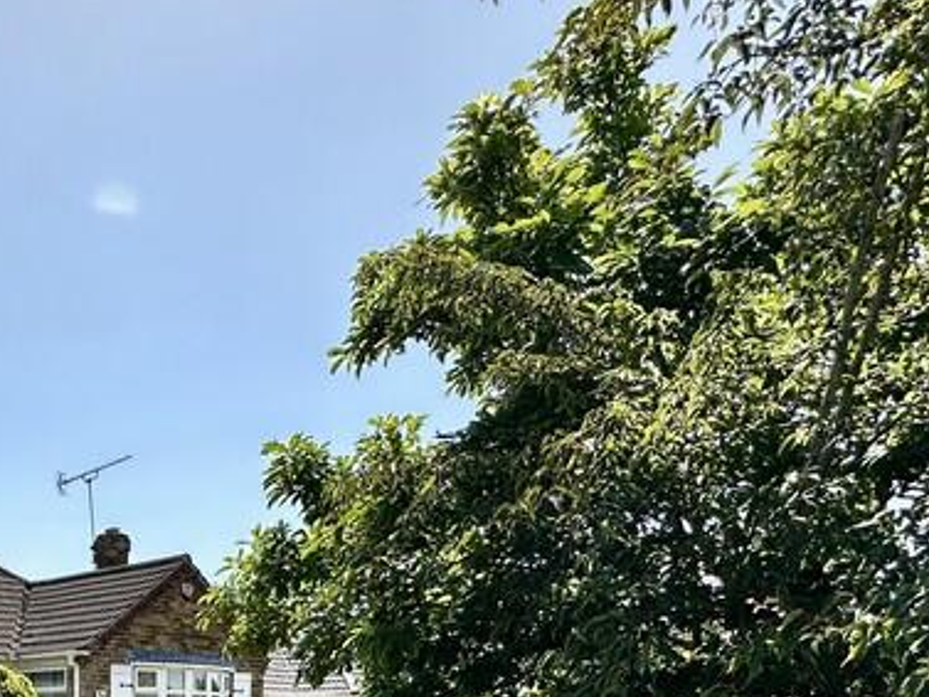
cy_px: 805
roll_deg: -0.3
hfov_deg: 42.9
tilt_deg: -4.5
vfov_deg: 32.2
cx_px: 22
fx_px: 1020
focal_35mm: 38
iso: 50
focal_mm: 2.22
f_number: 2.2
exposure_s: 1/1949
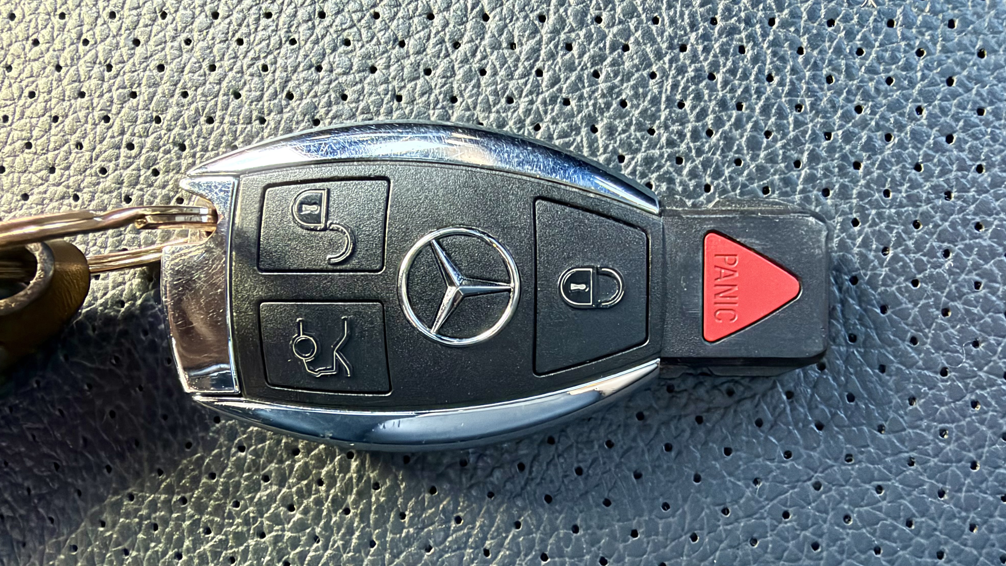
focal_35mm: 30
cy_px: 330
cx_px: 501
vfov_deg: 38.8
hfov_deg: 64.3
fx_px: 800
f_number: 2.2
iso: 320
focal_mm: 2.22
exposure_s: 1/86
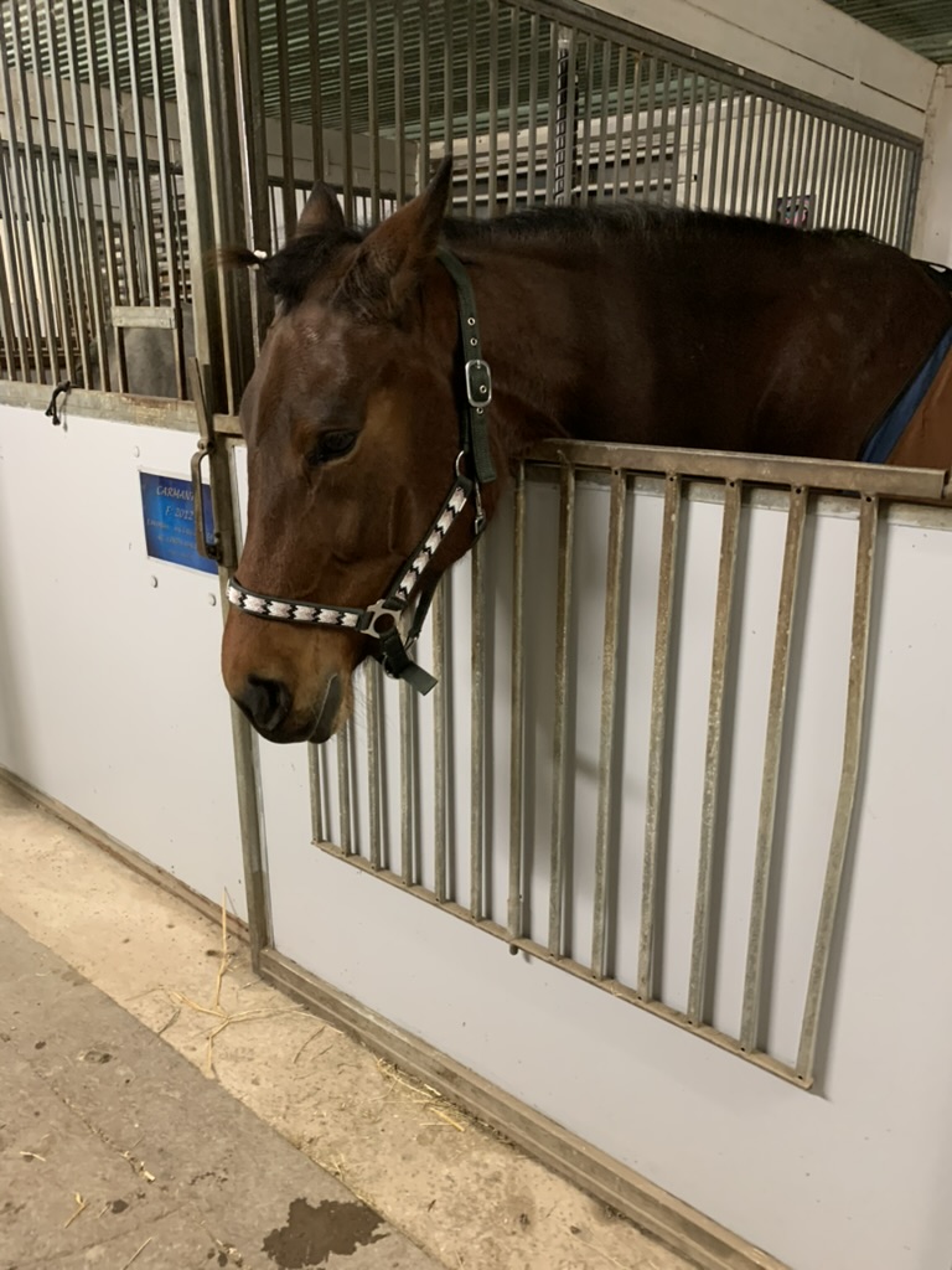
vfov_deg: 67.3
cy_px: 635
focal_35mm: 26
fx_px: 953
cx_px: 476
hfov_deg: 53.1
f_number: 1.8
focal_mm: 4.25
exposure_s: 1/50
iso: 400
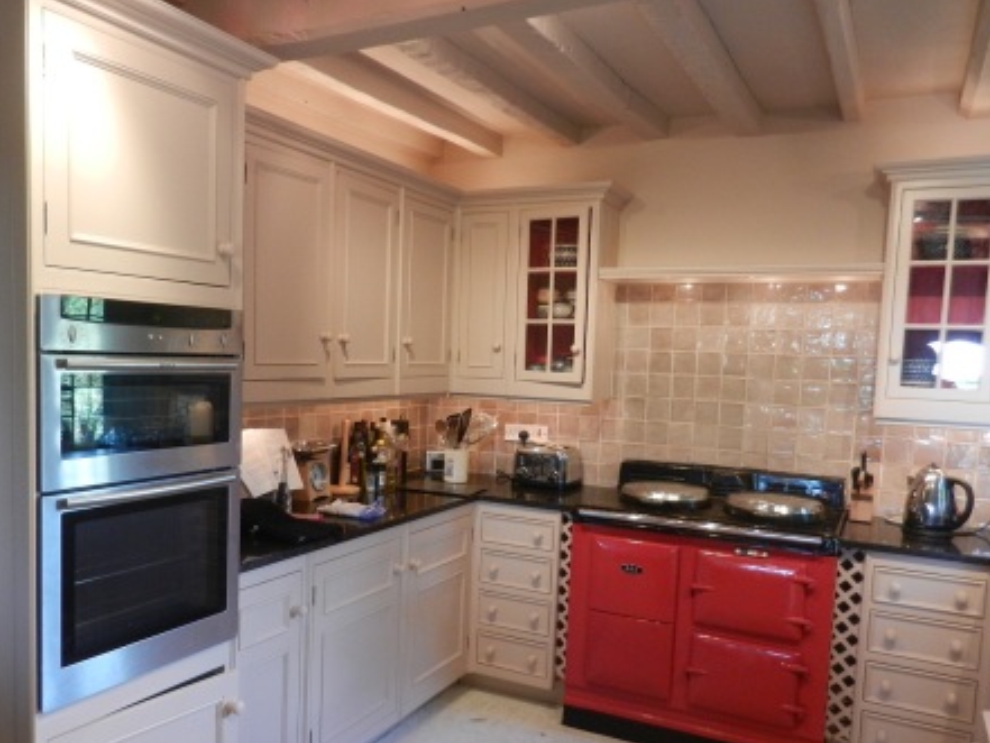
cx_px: 451
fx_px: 830
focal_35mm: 29
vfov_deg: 48.1
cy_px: 426
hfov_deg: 61.5
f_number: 3.5
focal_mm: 4.5
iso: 360
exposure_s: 1/30
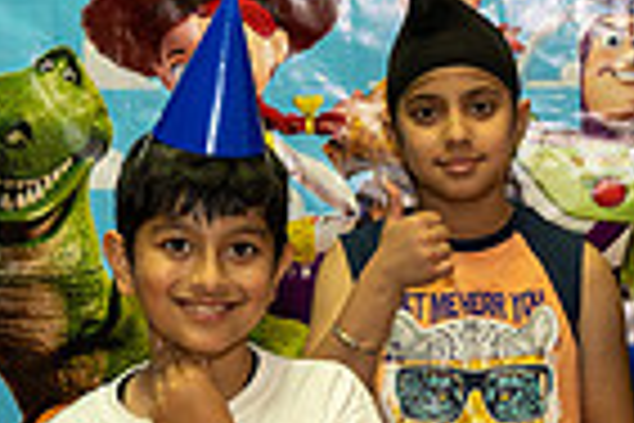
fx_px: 2025
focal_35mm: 115
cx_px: 432
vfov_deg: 11.9
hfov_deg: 17.7
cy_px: 254
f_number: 2.8
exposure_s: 1/200
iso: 2000
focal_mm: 28
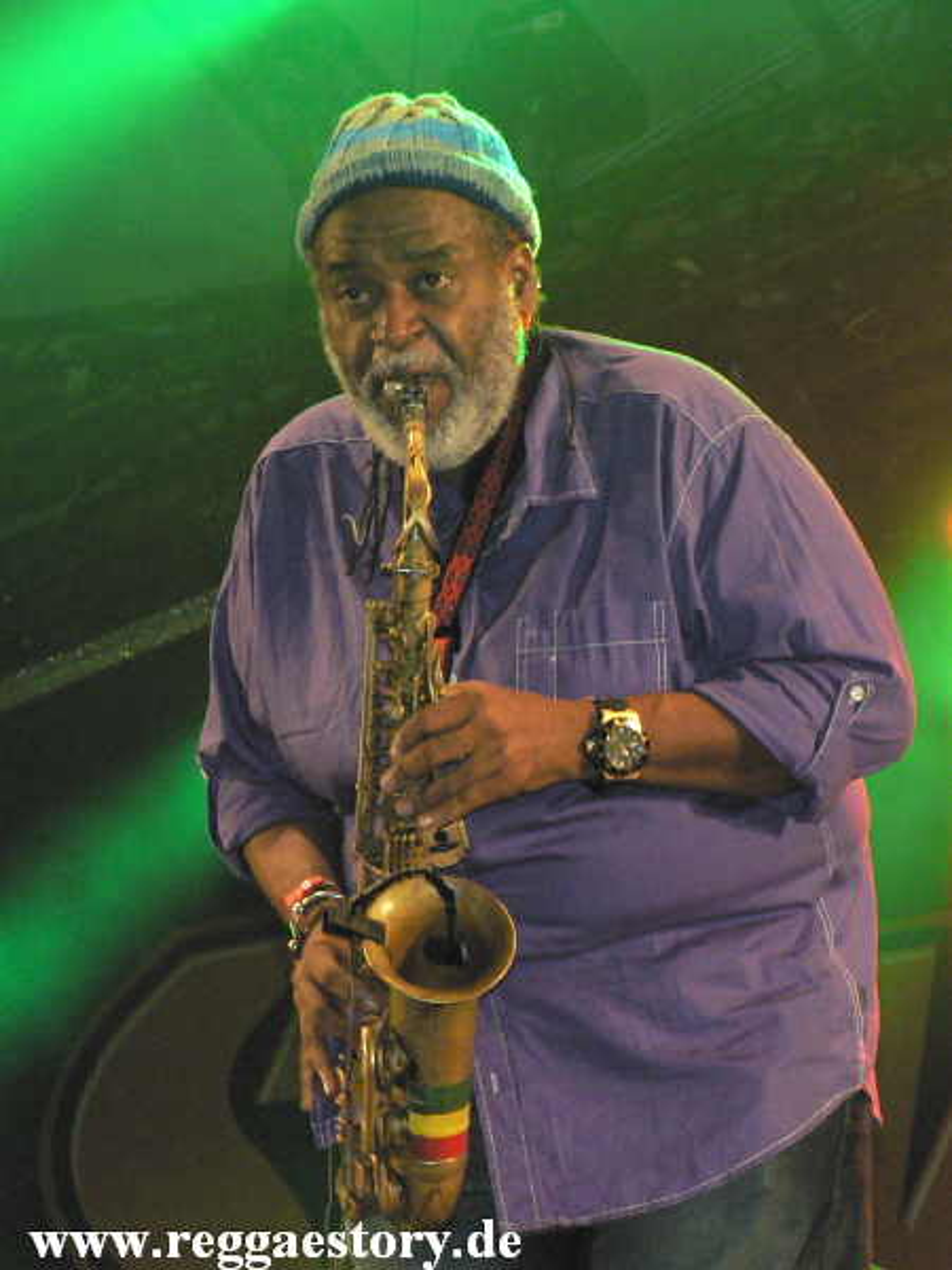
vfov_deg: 17.4
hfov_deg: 13.1
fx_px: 4144
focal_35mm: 113
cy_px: 635
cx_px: 476
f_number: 3.2
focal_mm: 19.5
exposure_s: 1/60
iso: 400
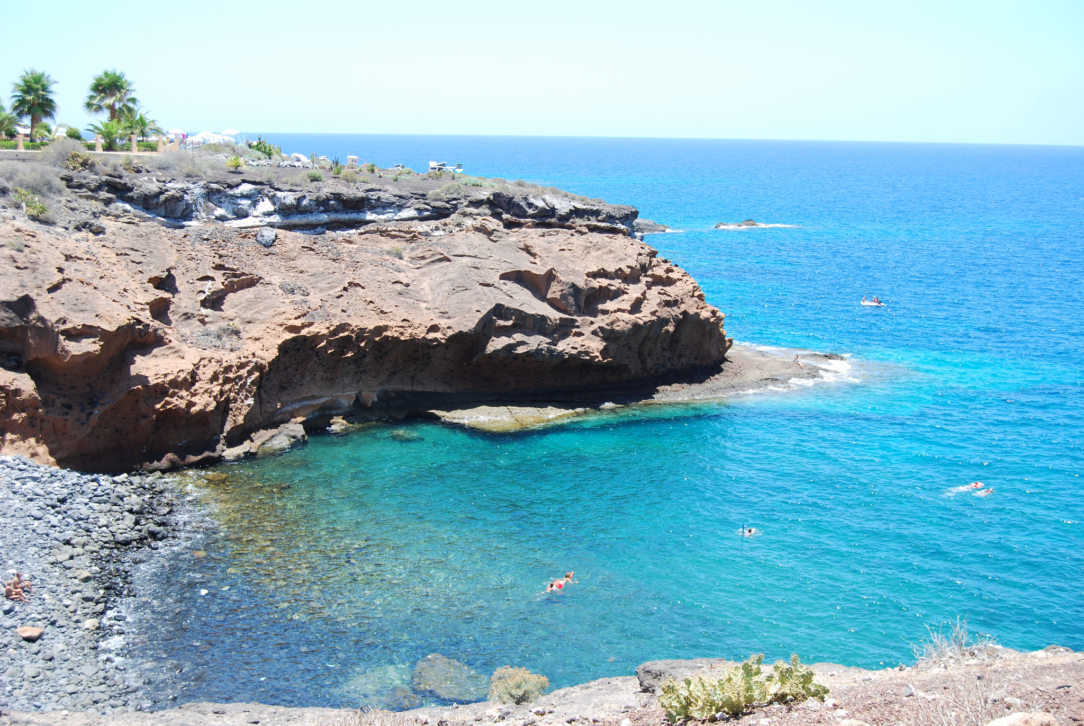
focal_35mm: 42
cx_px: 542
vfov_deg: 32.0
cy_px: 363
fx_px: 1266
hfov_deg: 46.3
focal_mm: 28
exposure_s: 1/160
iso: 100
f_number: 6.3
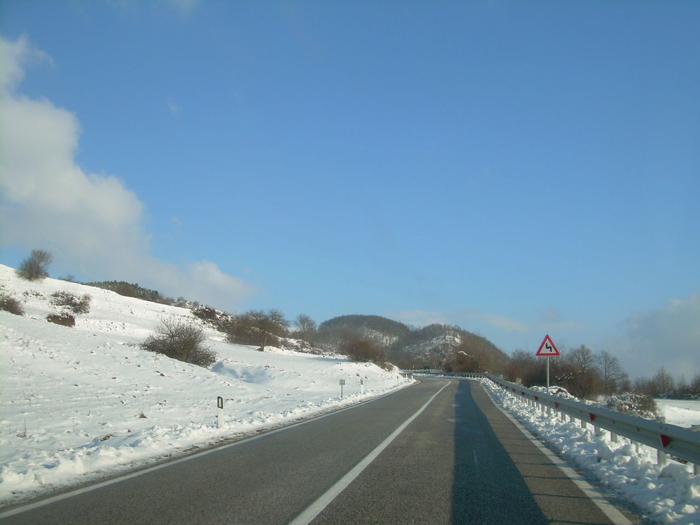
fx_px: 768
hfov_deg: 49.0
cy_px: 262
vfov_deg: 37.7
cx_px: 350
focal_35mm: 38
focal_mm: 6.3
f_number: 4.6
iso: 50
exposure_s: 1/420
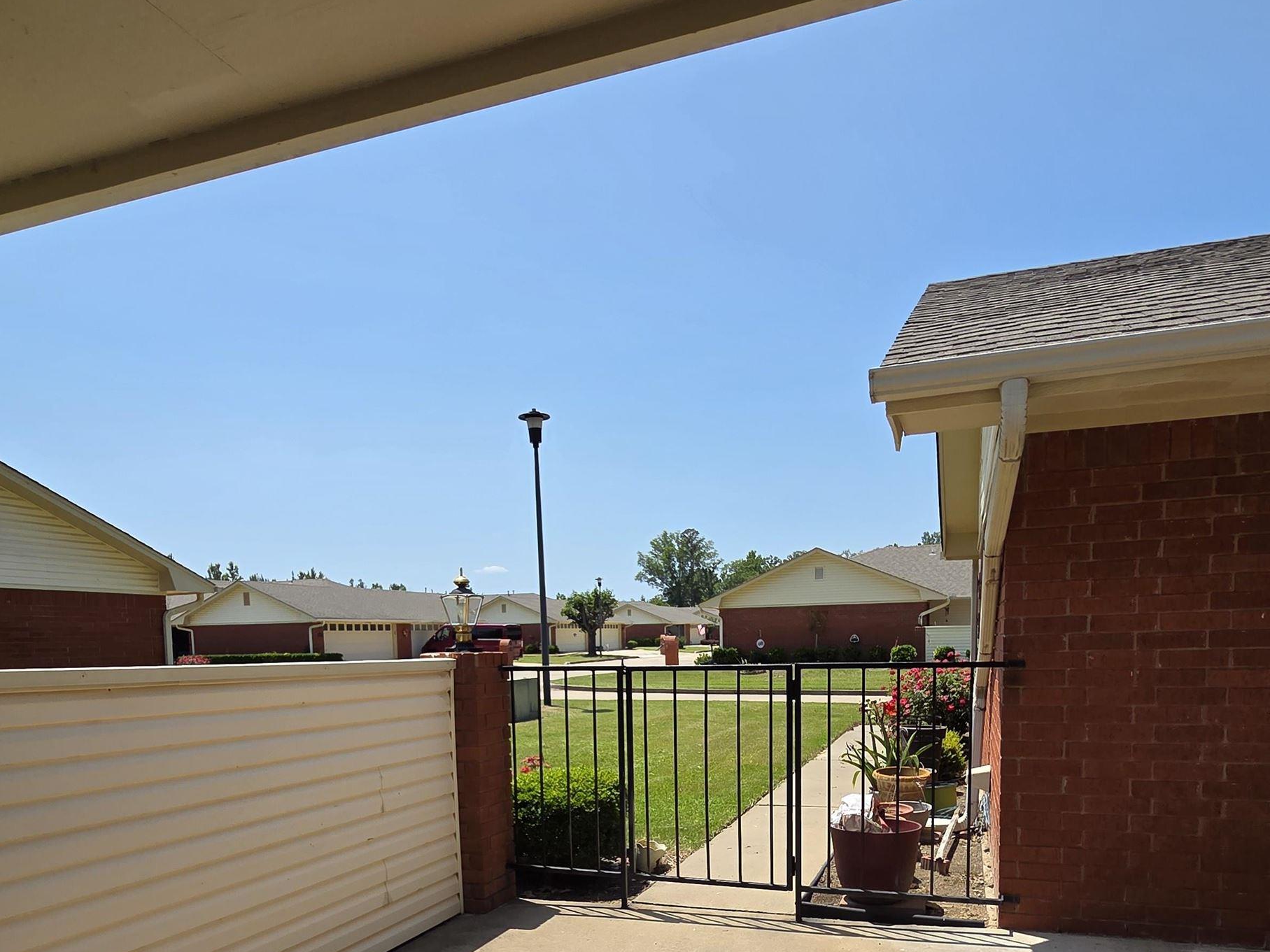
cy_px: 723
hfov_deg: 76.4
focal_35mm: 22
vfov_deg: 57.7
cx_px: 660
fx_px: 807
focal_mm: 2.2
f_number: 2.2
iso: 50
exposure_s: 1/2365
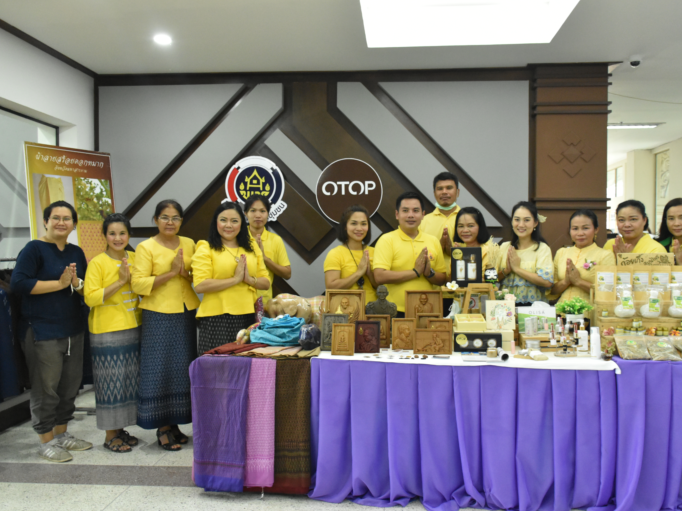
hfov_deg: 59.9
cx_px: 370
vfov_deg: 46.8
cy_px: 253
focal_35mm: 30
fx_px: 591
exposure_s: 1/80
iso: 3200
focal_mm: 18
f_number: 4.5
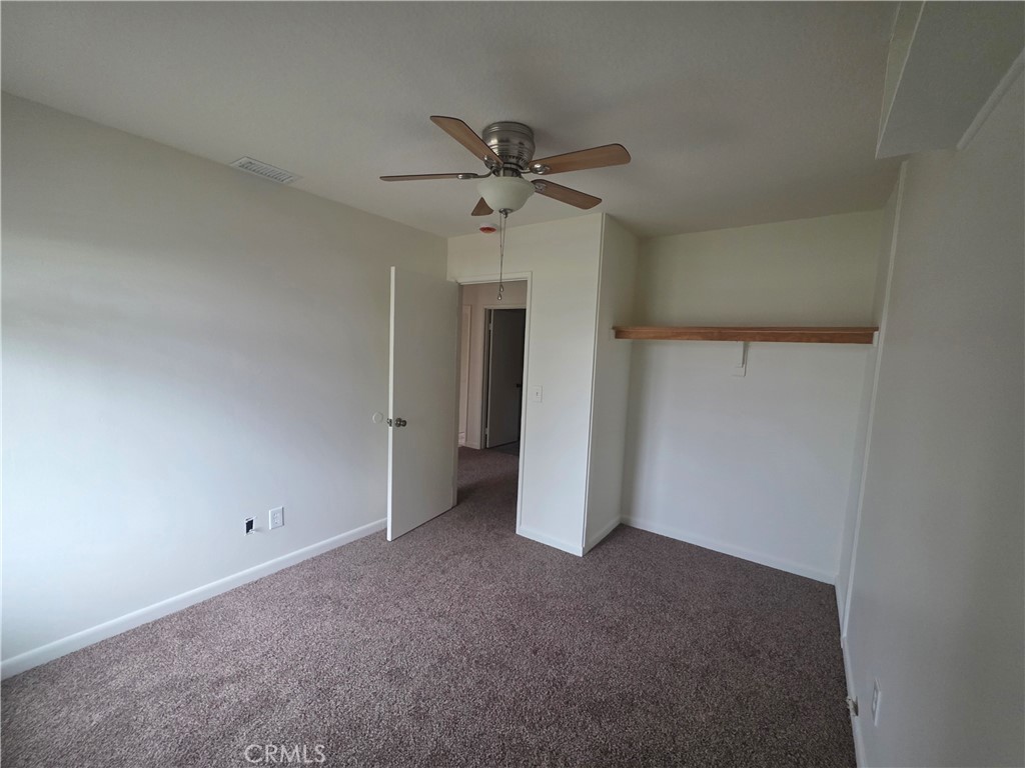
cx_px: 512
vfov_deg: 89.9
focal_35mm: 13
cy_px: 384
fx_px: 385
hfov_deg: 106.2
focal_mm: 2.2
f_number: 1.9
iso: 250
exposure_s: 1/100
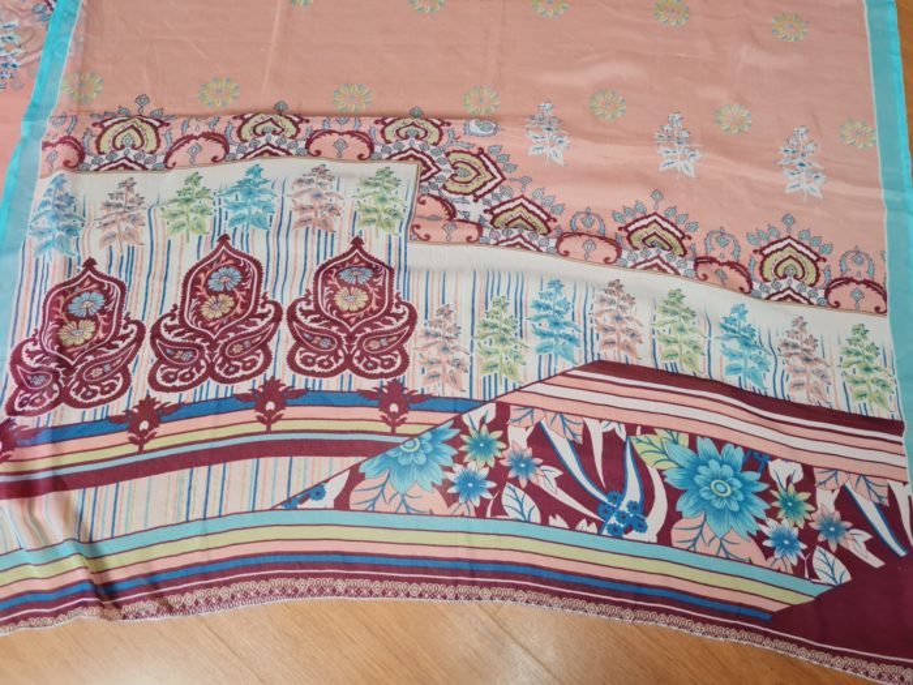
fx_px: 686
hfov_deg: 67.3
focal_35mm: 26
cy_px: 342
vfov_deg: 53.1
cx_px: 456
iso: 320
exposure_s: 1/120
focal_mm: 5.4
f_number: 1.8
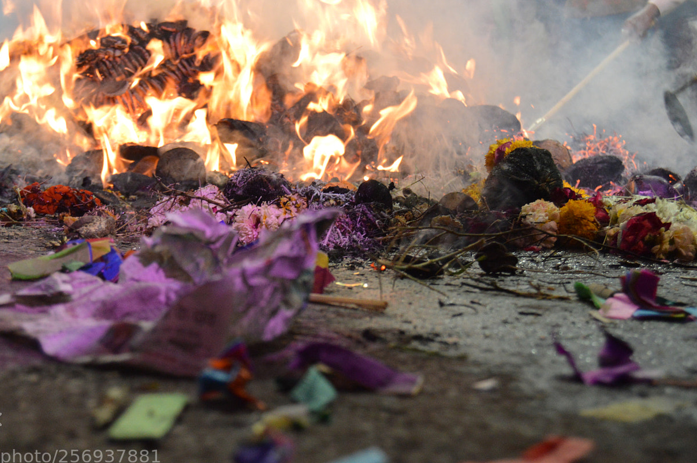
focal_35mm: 62
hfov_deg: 32.6
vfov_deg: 22.0
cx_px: 320
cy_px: 195
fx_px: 1193
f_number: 4.2
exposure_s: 1/60
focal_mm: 31
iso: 1400
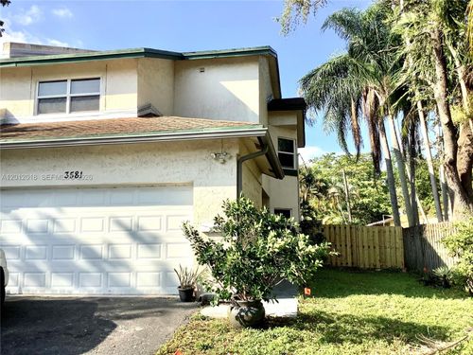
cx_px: 236
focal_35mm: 31
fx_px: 424
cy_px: 178
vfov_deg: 45.4
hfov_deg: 58.4
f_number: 2.4
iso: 25
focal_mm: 3.3
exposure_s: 1/916
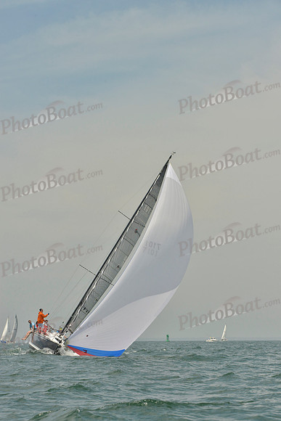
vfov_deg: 19.5
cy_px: 210
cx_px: 140
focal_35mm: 105
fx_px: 1229
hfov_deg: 13.0
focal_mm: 105
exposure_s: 1/1250
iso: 560
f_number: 14
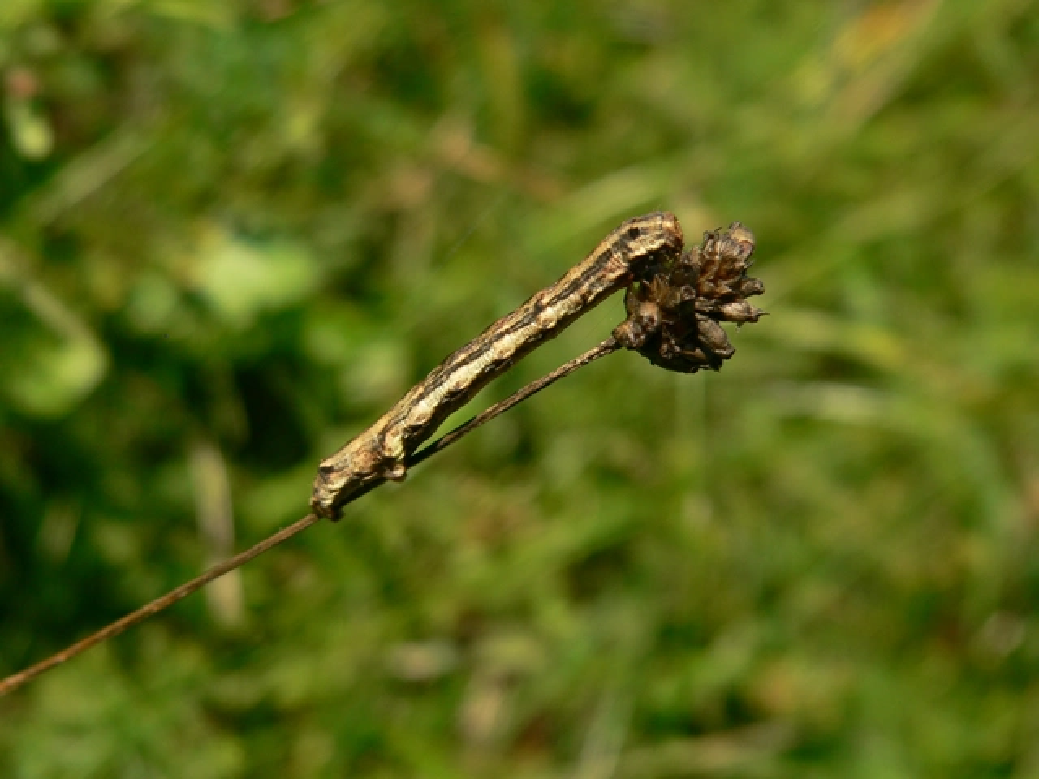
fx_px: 2311
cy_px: 390
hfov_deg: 25.3
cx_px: 520
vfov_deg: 19.1
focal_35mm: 77
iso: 80
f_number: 4
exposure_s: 1/500
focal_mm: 12.8
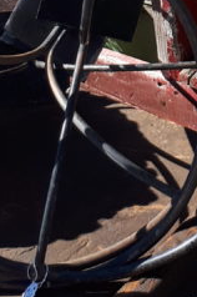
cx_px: 197
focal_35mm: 121
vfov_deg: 16.1
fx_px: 996
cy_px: -79
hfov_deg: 11.2
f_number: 1.9
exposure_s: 1/713
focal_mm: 3.6
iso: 40
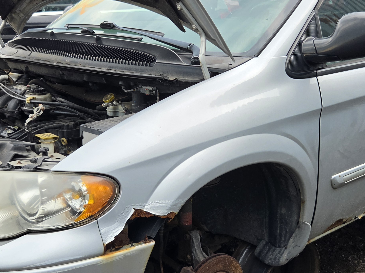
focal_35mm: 50
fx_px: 527
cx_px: 198
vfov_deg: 29.1
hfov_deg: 38.2
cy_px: 139
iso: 80
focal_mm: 5.4
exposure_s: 1/641
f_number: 1.8
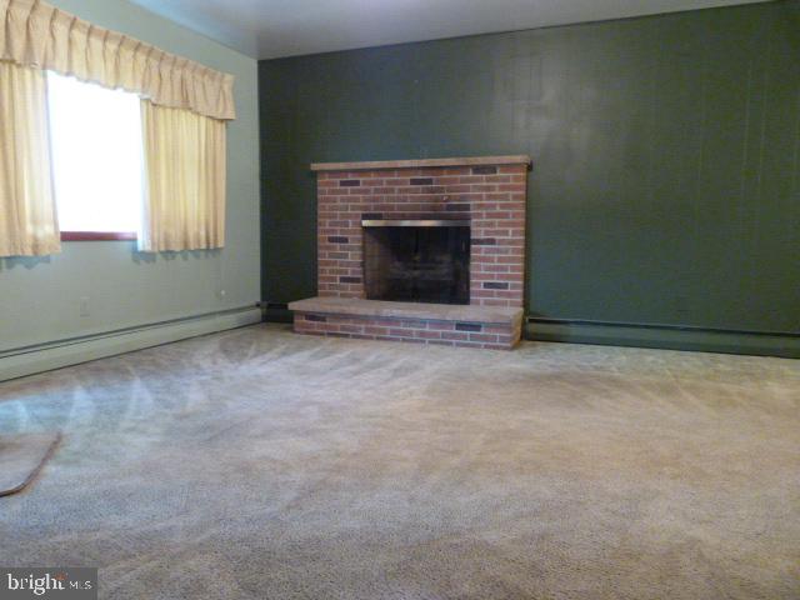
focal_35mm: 25
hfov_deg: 69.4
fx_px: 578
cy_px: 300
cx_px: 400
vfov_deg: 54.9
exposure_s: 1/15
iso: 800
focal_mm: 4.5
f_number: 2.8
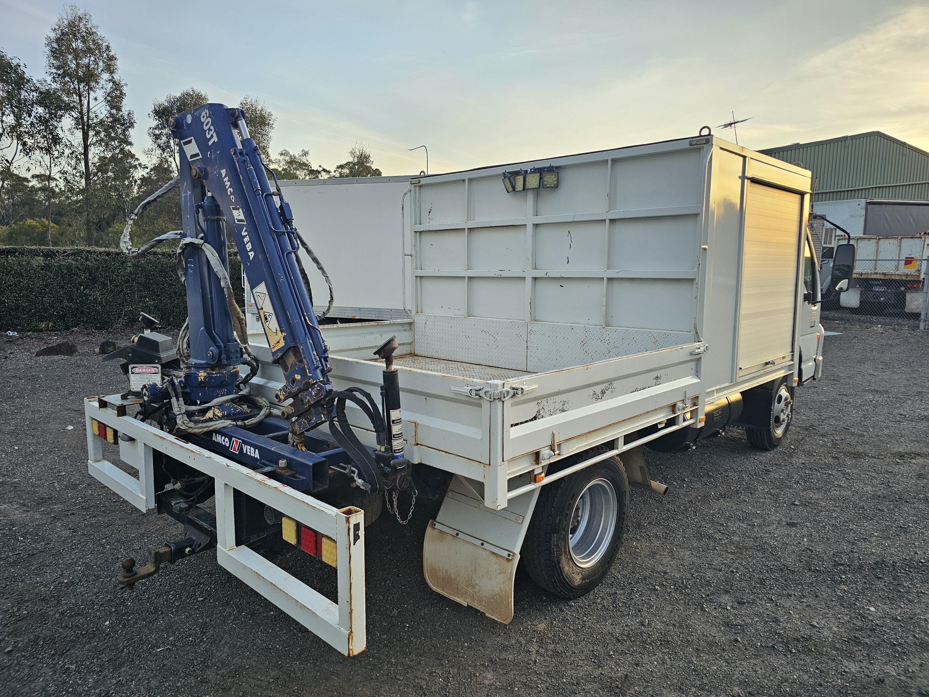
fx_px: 617
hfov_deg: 73.9
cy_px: 348
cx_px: 464
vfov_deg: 58.9
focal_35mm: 23
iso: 80
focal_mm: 6.3
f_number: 1.7
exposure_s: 1/100
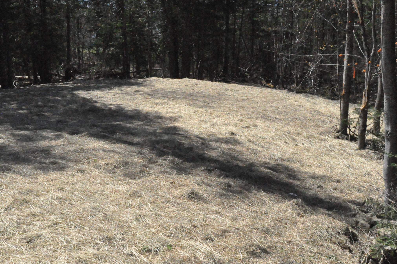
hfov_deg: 40.3
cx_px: 169
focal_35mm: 49
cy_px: 131
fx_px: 540
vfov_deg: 27.5
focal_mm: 22
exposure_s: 1/1000
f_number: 16
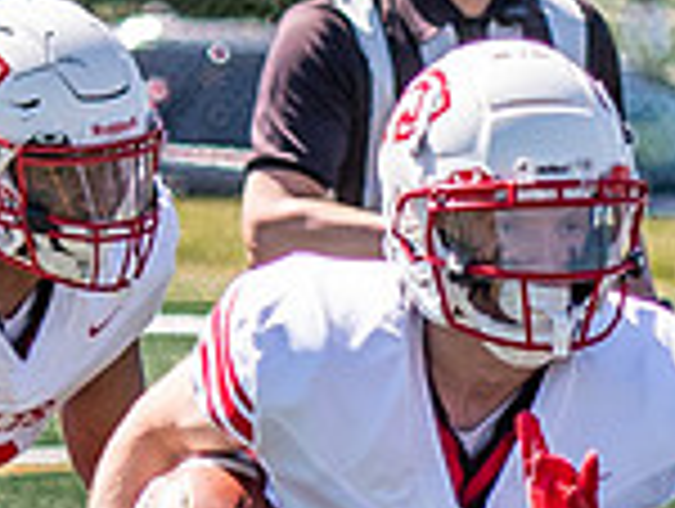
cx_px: 528
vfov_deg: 1.1
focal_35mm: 1305
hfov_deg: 1.5
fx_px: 25488
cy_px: 429
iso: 160
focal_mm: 100
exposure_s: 1/1600
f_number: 2.8
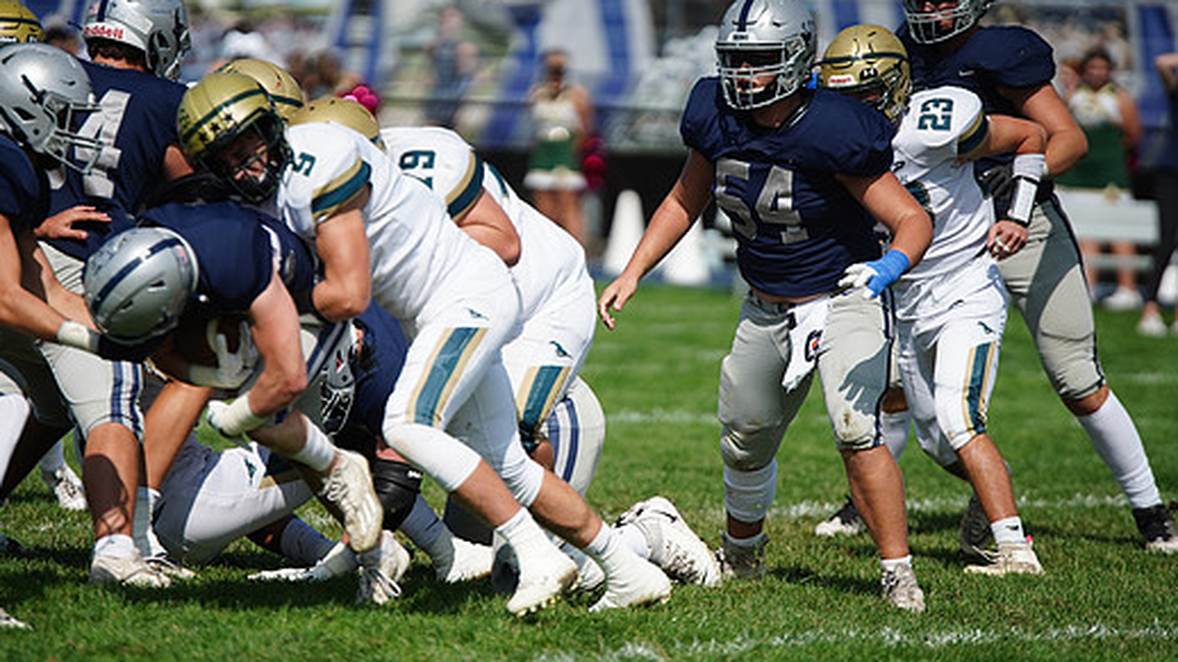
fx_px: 10992
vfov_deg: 3.4
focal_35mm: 352
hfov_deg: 6.1
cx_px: 534
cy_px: 283
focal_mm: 300
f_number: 2.8
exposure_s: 1/8000
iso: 400
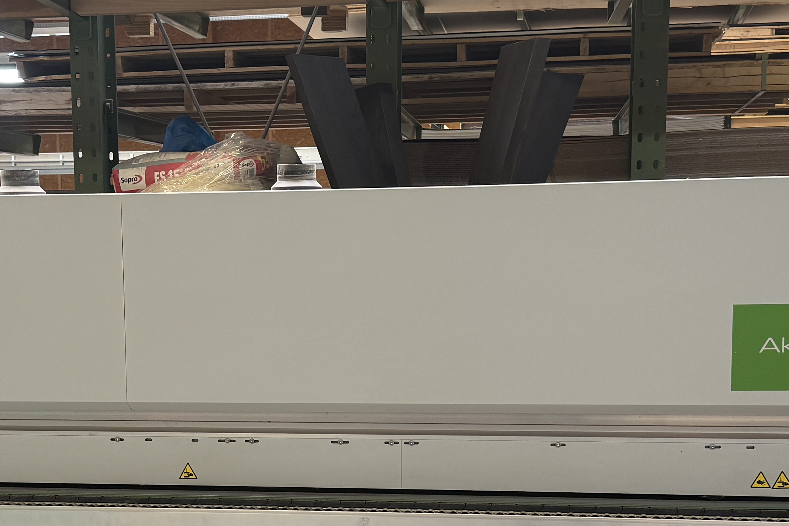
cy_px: 420
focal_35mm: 66
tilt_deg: -5.0
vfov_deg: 20.4
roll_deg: +0.7
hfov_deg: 30.3
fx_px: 1446
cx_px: 266
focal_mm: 6.76
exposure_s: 1/50
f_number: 1.78
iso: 100
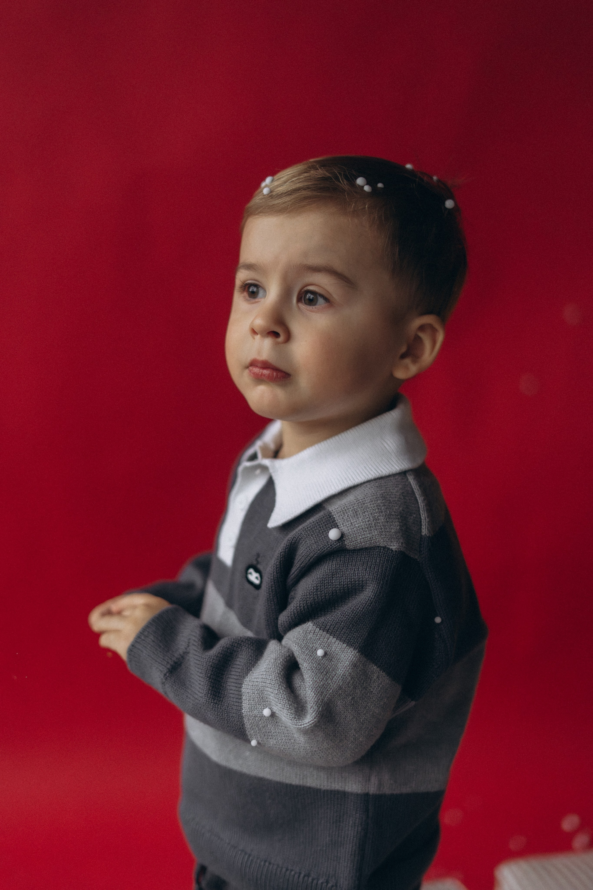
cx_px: 296
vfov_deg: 39.6
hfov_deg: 27.0
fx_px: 1235
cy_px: 445
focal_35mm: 50
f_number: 1.8
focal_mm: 50
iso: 2000
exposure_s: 1/800
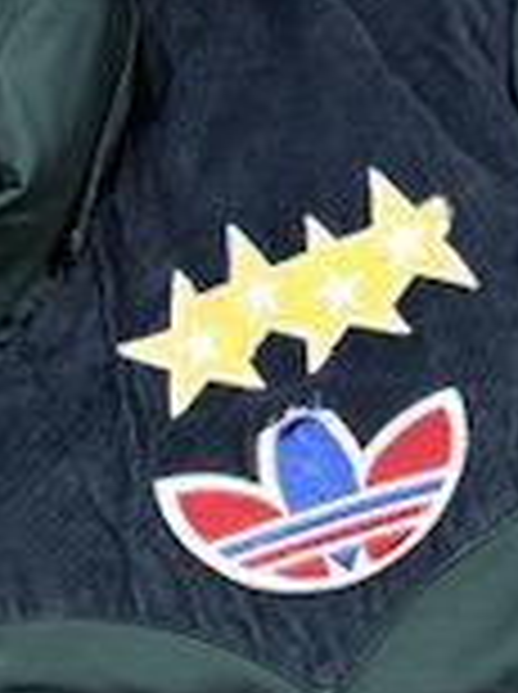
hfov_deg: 14.5
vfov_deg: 19.5
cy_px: 518
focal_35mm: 100
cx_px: -9
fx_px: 2001
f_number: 1.78
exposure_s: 1/100
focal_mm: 6.76
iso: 64
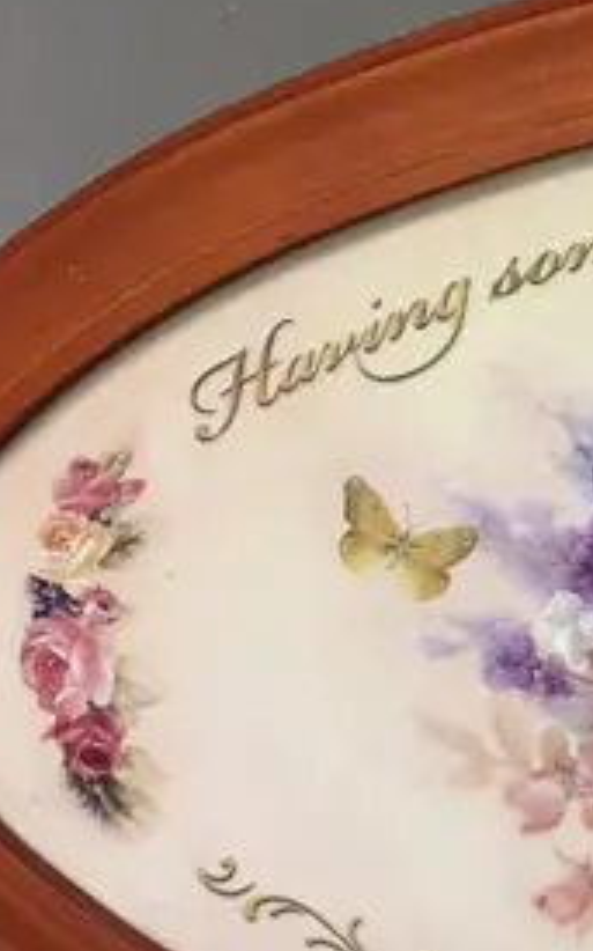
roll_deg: -0.9
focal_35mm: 115
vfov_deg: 18.1
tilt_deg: -36.3
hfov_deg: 9.8
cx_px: 1495
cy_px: 562
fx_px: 2977
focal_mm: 4.15
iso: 40
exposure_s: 1/33
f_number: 2.2
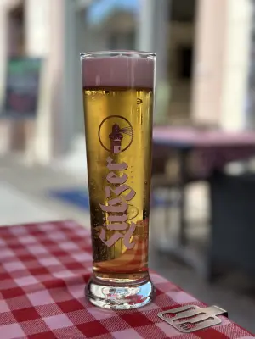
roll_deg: -2.2
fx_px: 471
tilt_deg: -6.1
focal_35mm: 48
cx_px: 128
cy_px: 170
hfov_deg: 30.3
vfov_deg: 39.7
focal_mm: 6.86
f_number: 1.78
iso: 80
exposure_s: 1/619
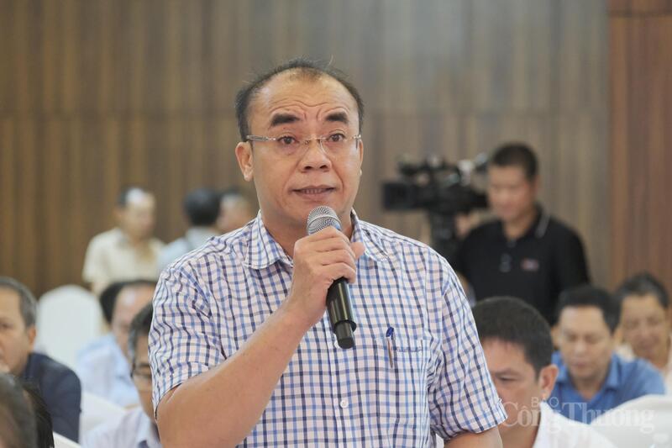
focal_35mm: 157
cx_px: 336
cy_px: 224
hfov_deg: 13.1
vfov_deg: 8.7
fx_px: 2930
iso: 6400
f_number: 4.2
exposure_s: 1/150
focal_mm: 104.9
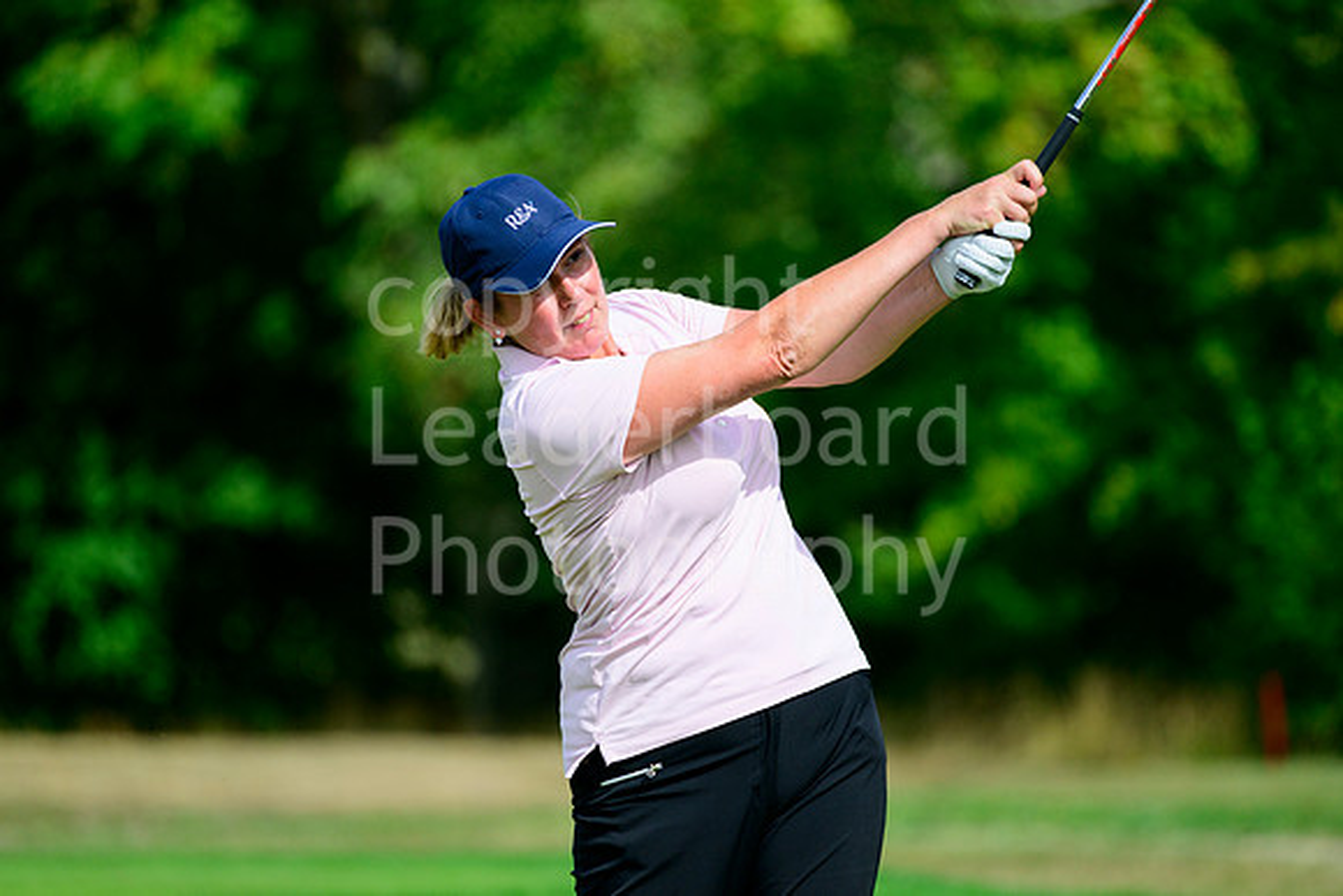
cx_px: 672
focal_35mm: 400
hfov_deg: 5.2
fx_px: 14925
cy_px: 448
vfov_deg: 3.4
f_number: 5.6
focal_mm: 400
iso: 400
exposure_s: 1/2000
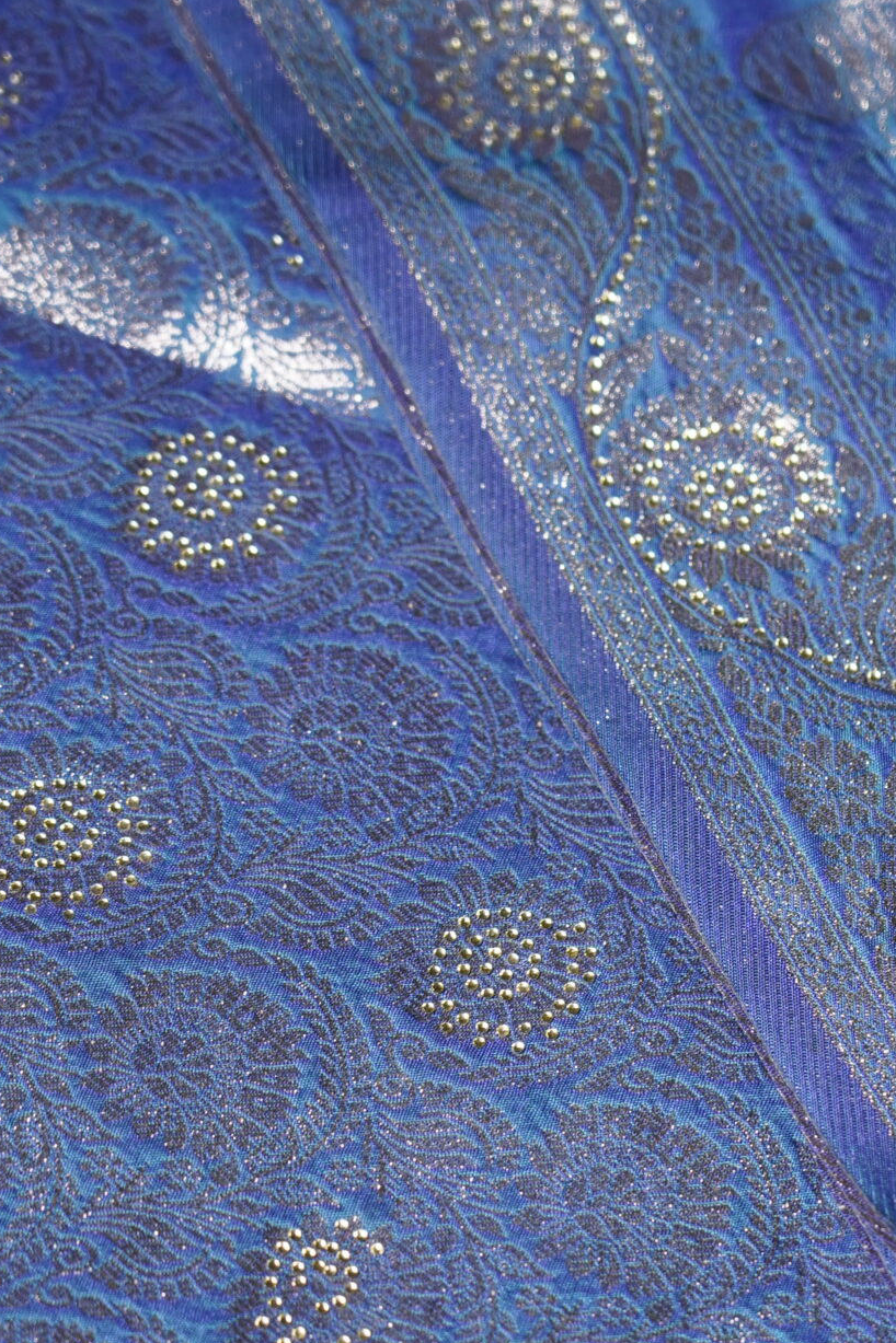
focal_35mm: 219
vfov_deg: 9.4
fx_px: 8175
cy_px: 882
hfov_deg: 6.3
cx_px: 710
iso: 800
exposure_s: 1/160
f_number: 4
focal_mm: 105
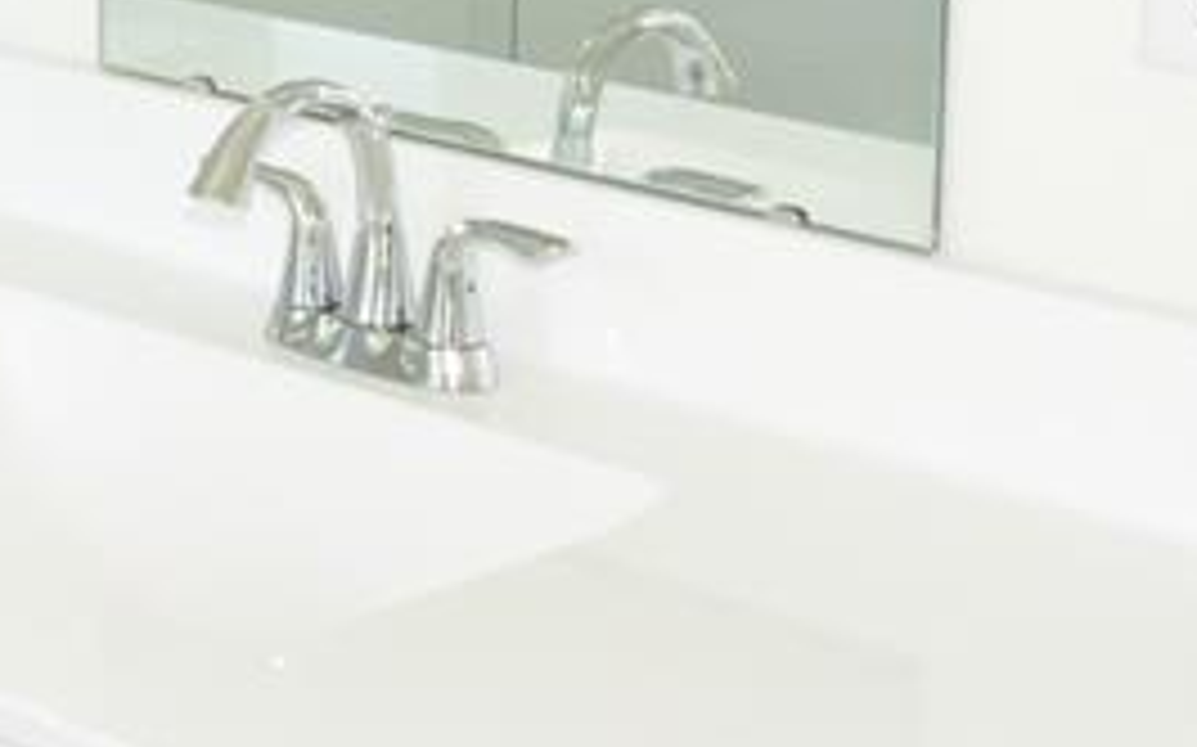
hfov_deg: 19.2
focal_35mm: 102
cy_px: -153
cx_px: -256
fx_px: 3326
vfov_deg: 12.5
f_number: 6.3
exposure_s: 1/250
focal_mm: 26
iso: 2000
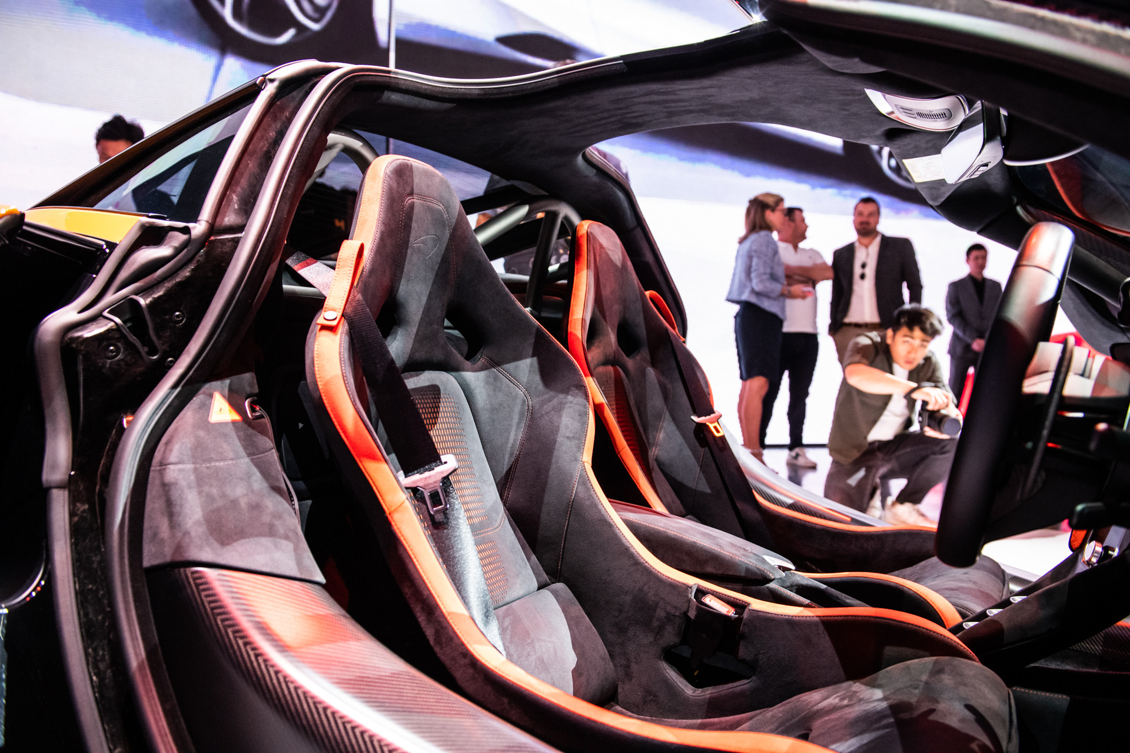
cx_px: 565
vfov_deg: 46.4
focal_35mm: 28
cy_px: 376
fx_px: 879
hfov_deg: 65.5
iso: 4000
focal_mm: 28
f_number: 4.5
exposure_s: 1/80
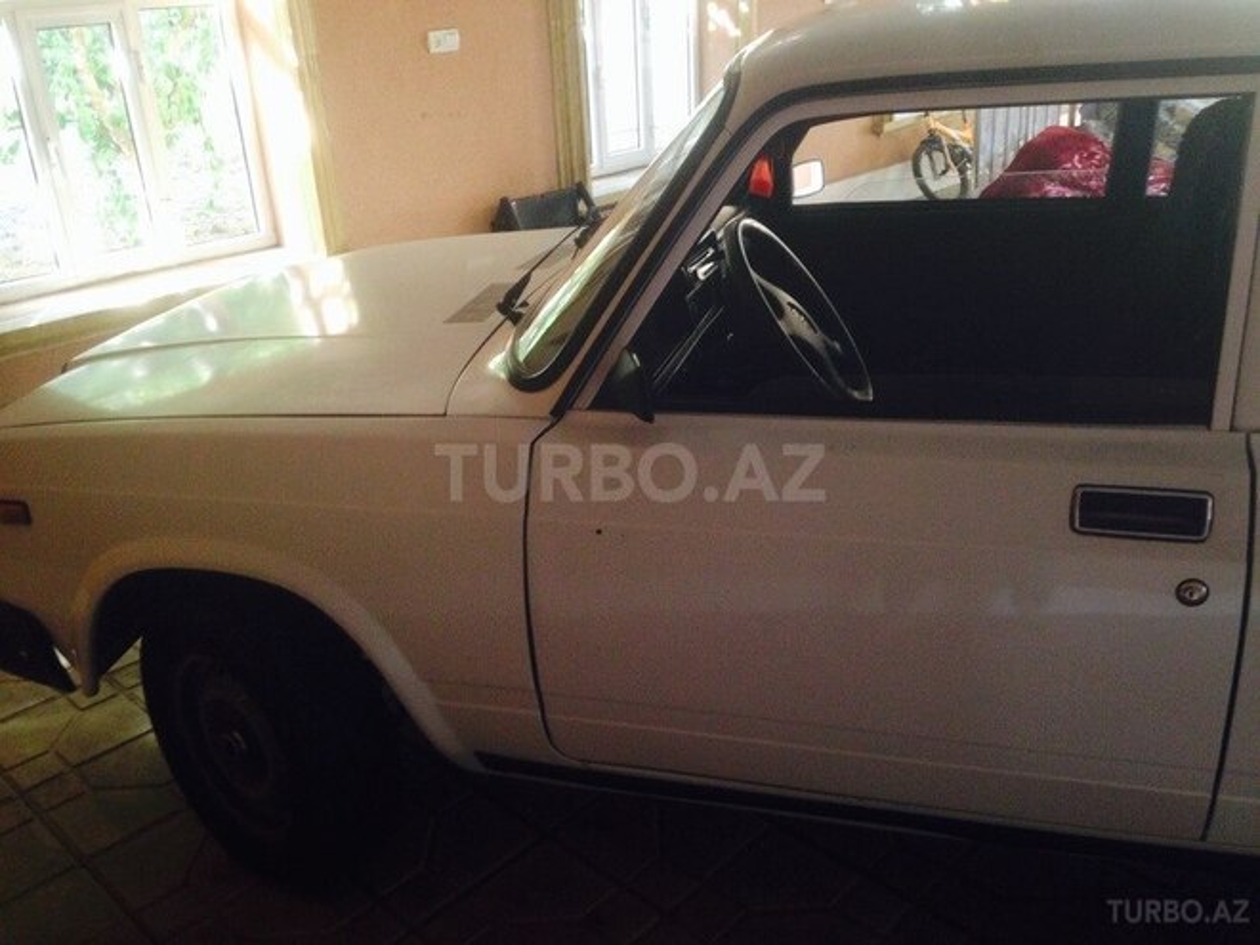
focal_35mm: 33
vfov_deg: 42.9
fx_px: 1201
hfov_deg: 55.4
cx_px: 630
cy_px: 472
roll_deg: +1.0
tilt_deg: -21.0
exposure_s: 1/20
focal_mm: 4.12
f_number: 2.4
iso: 160
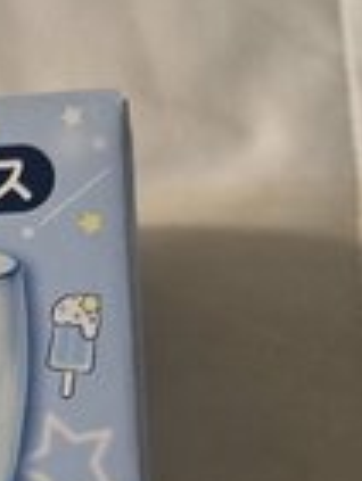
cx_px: -184
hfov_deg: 15.6
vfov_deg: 21.5
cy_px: 510
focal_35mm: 87
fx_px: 1211
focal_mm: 5.4
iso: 640
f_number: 1.8
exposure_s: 1/120
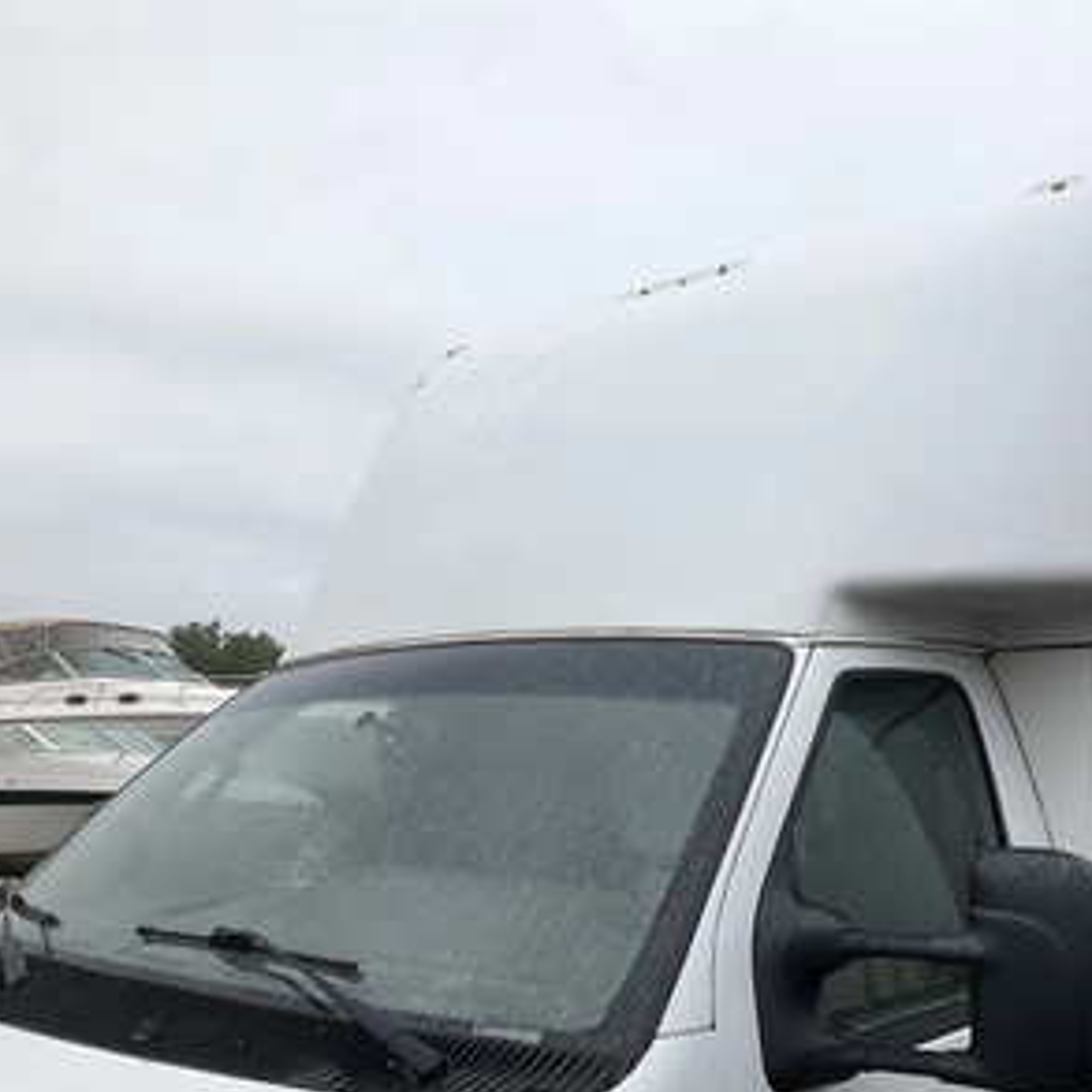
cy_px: 555
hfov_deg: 46.6
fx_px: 1249
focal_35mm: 35
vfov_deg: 47.2
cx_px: 716
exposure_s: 1/2058
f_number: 1.8
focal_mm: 3
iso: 25
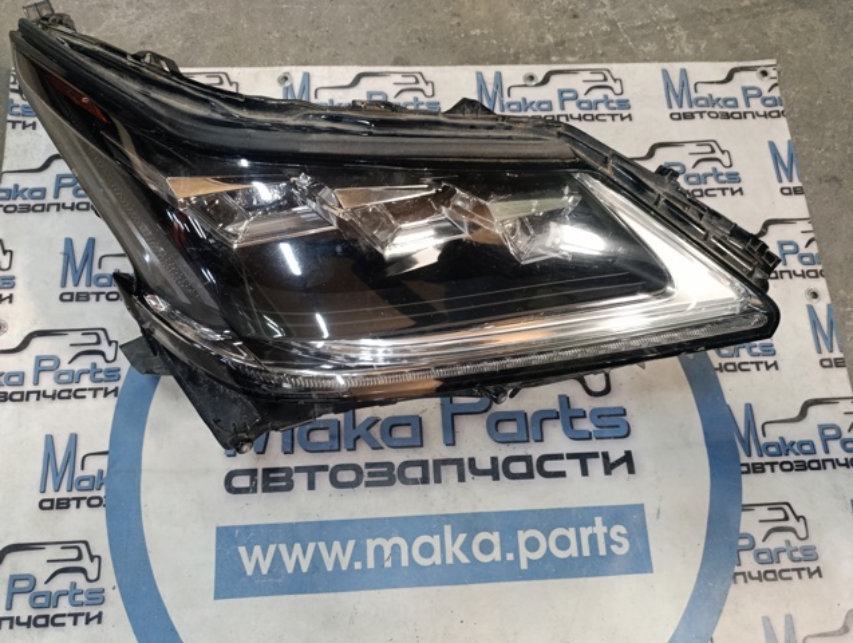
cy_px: 322
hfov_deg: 73.8
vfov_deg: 59.0
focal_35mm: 23
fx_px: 568
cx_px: 426
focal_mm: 6.14
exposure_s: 1/50
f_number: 1.6
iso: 1000
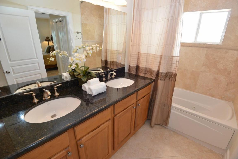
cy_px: 80
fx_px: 106
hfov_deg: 96.7
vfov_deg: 73.8
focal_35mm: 16
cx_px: 119
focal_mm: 16
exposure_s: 1/60
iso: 800
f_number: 6.3
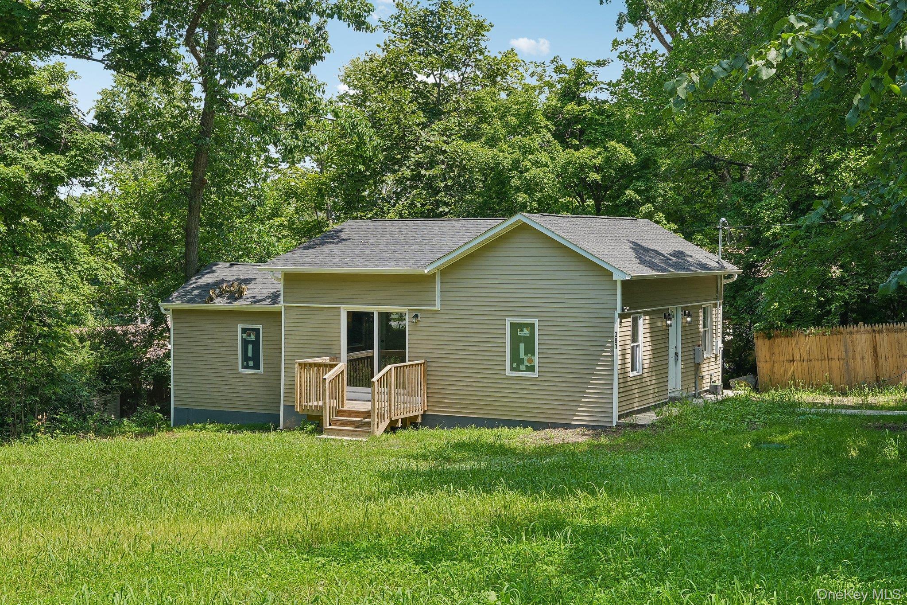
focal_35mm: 52
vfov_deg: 26.0
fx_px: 1310
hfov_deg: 38.2
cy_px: 302
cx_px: 454
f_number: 9
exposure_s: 1/60
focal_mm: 35
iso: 125
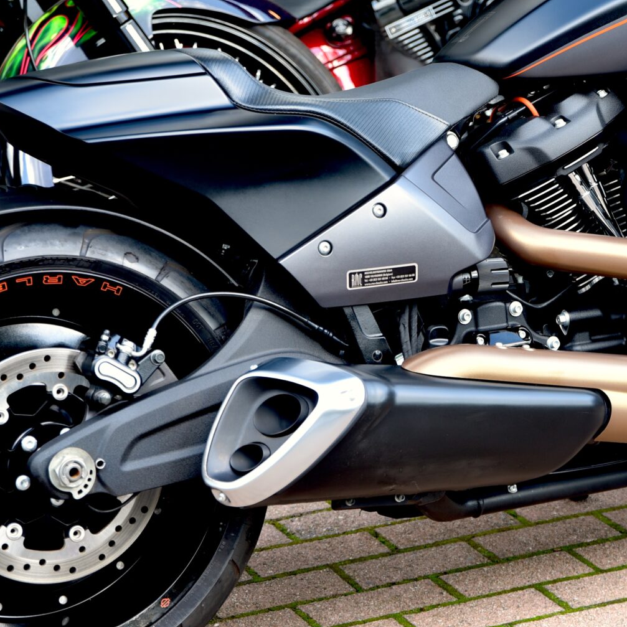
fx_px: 2746
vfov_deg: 13.0
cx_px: 538
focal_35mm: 134
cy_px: 233
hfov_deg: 12.9
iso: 100
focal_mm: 62
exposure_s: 1/60
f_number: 3.2
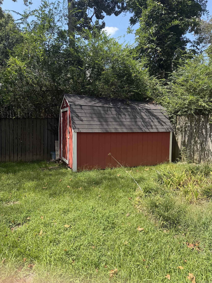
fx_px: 196
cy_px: 142
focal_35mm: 24
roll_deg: -2.1
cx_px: 106
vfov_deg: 71.6
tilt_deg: -4.2
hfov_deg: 56.8
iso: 80
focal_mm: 6.76
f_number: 1.78
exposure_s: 1/1585
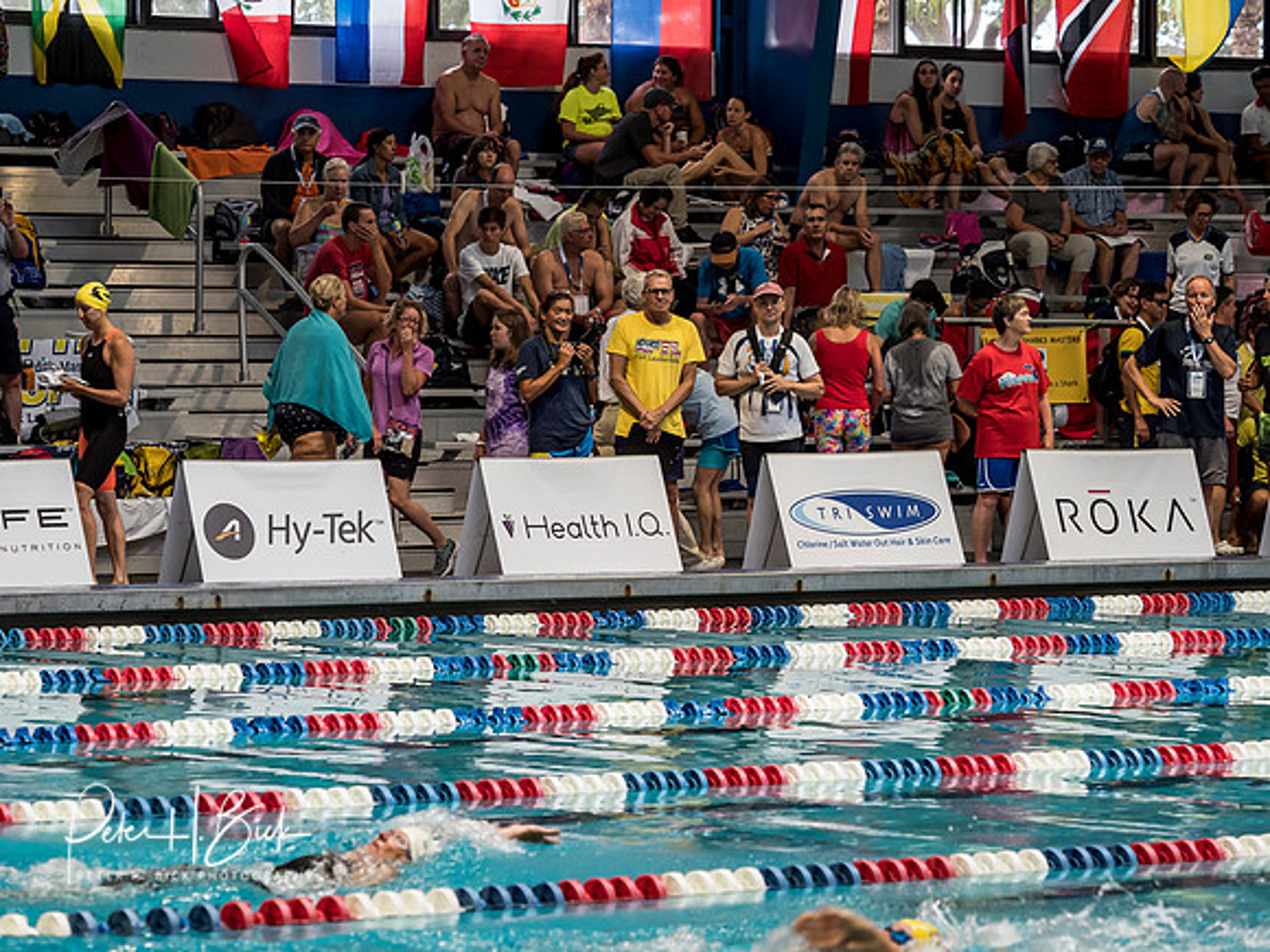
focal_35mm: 150
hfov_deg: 13.2
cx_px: 635
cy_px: 476
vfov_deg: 9.9
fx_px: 5503
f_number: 3.5
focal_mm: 75
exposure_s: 1/200
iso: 800
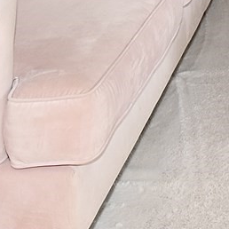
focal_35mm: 101
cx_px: 399
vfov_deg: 13.3
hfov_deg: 15.1
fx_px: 756
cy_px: -301
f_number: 5.6
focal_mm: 10
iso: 360
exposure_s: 1/125
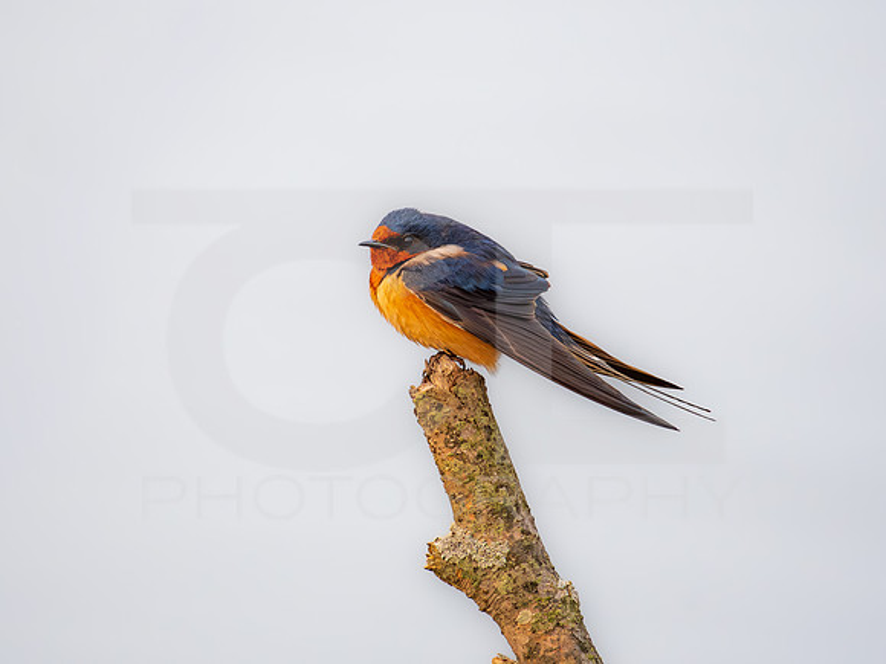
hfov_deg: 2.1
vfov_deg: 1.6
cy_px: 291
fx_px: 24148
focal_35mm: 943
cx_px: 425
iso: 1000
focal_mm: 500
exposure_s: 1/1600
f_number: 5.6
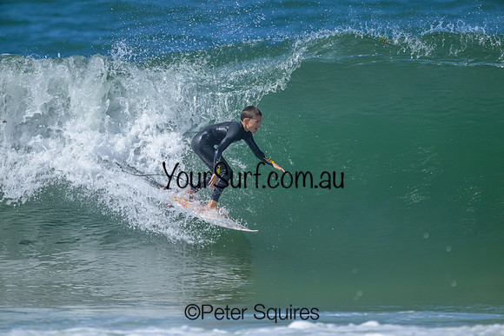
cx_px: 252
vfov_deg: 1.2
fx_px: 15683
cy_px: 168
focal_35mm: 1120
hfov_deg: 1.8
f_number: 9
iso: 1400
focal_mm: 1120
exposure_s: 1/4000
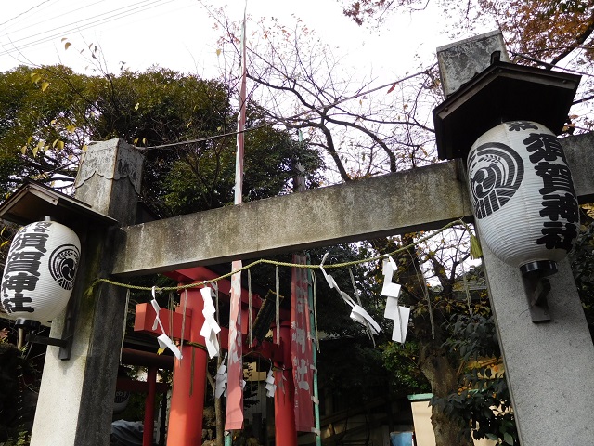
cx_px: 297
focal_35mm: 25
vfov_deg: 54.9
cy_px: 223
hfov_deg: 69.4
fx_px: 429
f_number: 3.4
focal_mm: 4.5
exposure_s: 1/400
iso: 125
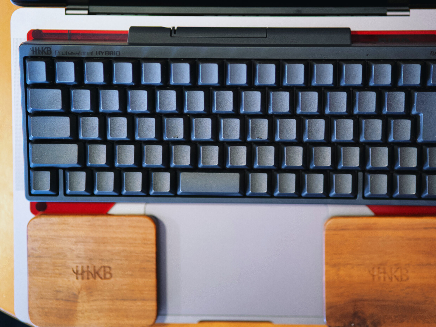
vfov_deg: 15.9
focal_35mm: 93
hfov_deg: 21.1
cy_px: 164
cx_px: 241
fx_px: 1171
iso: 1250
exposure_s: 1/60
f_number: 1.8
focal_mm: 85
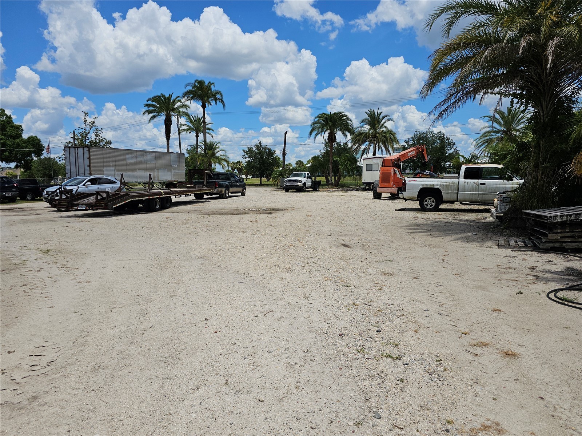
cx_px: 291
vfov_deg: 58.9
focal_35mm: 23
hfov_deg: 73.9
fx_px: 387
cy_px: 218
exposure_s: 1/1780
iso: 10
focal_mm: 6.3
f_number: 1.7
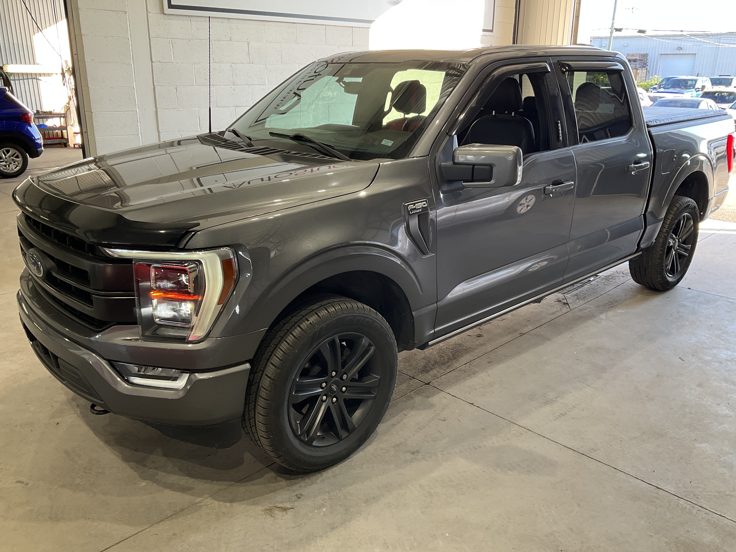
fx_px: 617
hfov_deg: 61.7
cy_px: 276
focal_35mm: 29
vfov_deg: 48.2
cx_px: 368
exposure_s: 1/60
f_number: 1.8
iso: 32
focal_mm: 3
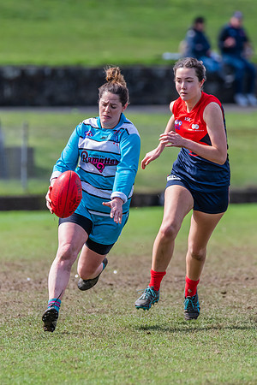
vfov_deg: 3.0
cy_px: 206
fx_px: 7325
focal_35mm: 684
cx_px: 72
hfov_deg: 2.0
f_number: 6
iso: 800
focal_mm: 420
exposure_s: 1/1600
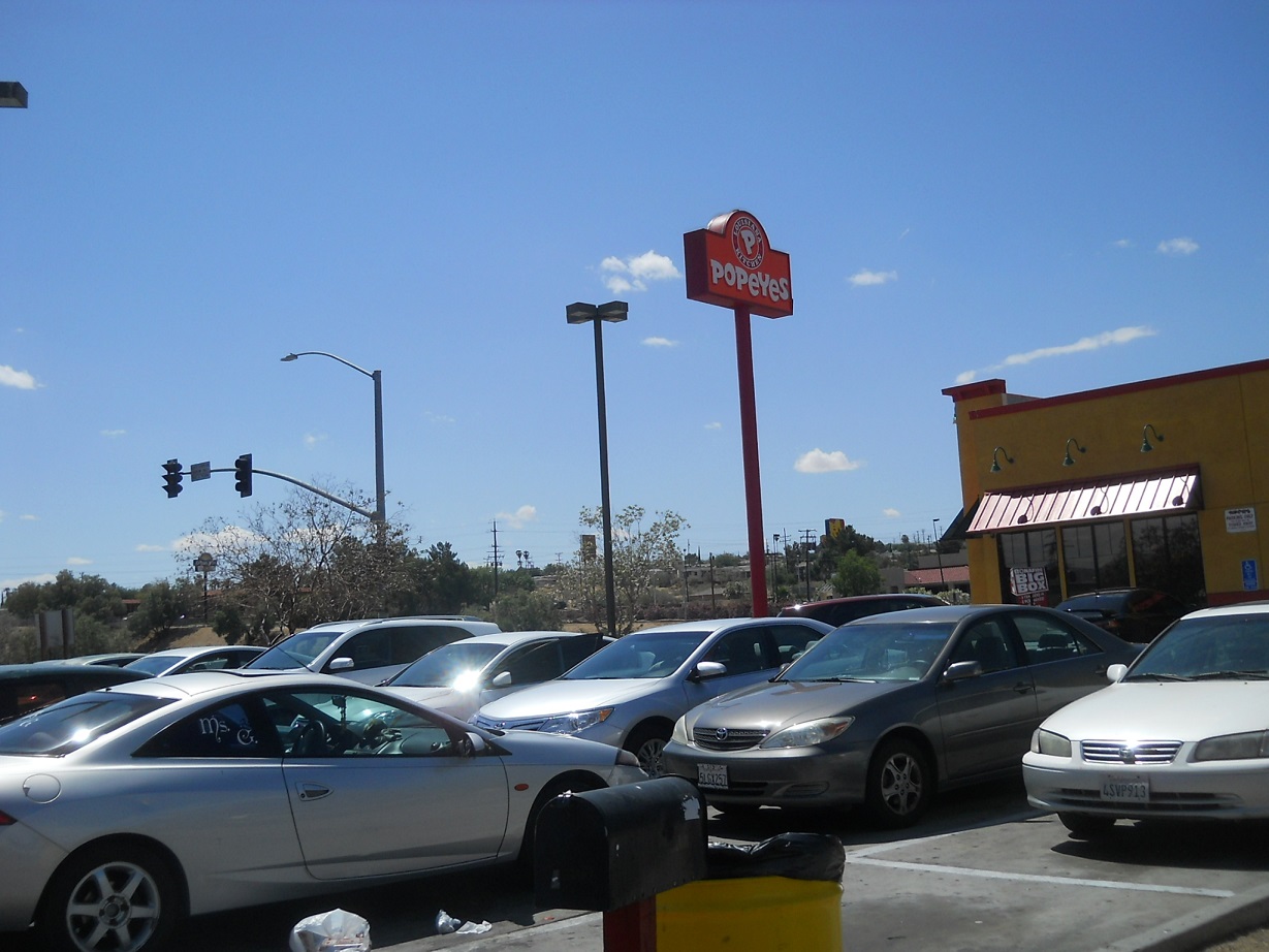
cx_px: 634
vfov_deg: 35.1
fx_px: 1503
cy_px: 476
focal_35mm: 41
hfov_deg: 45.8
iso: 80
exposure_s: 1/800
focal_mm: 6.72
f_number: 5.5
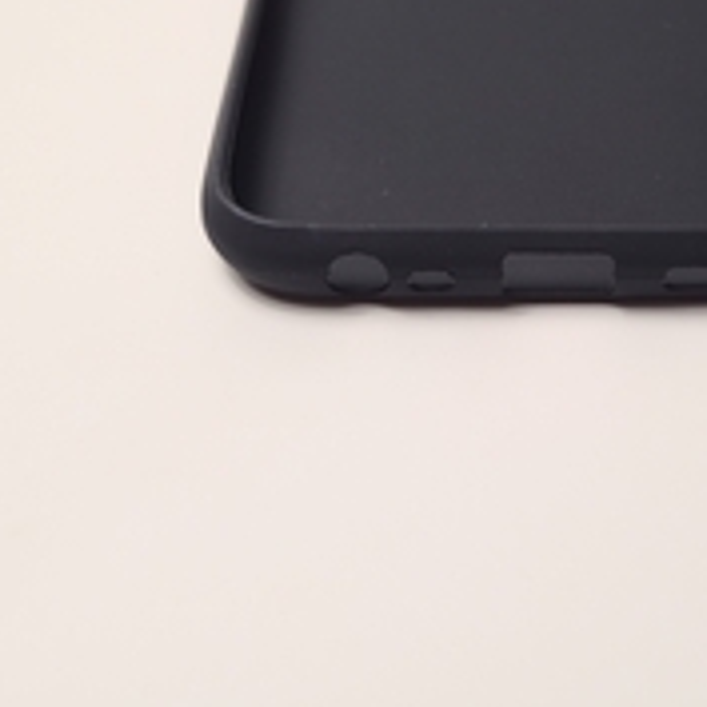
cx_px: 531
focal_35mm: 52
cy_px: 116
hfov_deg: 32.2
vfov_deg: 31.7
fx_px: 1202
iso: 64
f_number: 1.8
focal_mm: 5.4
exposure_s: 1/50
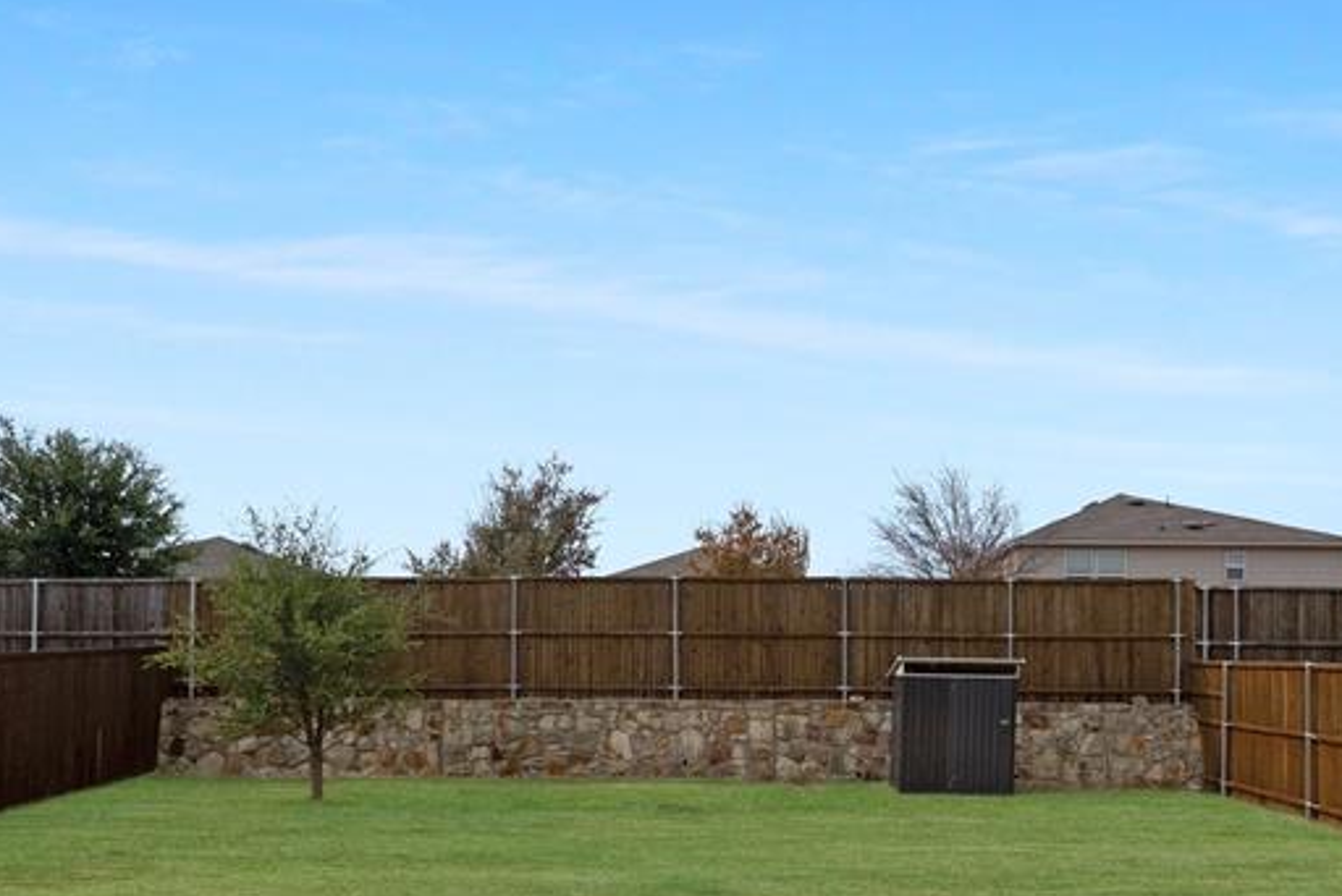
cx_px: 700
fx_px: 895
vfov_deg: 48.1
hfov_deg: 73.7
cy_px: 793
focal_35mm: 24
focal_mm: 12
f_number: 9
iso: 640
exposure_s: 1/1000
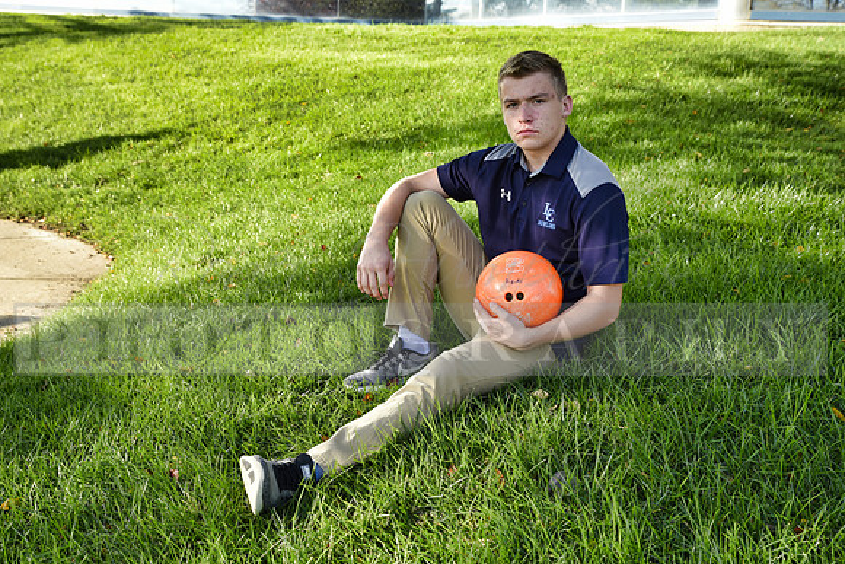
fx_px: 939
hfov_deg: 48.4
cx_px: 422
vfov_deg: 33.4
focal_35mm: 40
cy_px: 282
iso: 200
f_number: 6.3
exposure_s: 1/160
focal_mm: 40
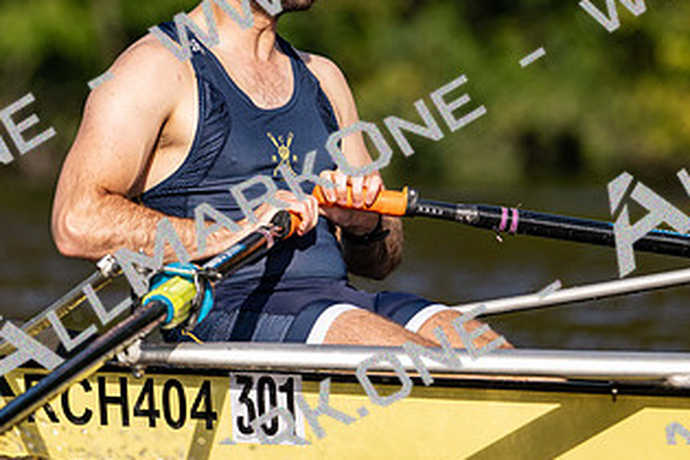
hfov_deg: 2.8
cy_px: 69
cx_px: 421
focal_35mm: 736
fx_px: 14106
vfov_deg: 1.9
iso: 500
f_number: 4.5
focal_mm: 400
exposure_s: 1/3200
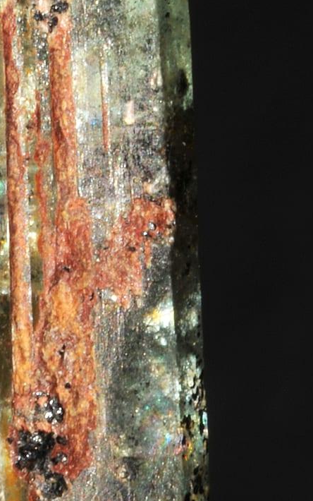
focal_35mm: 311
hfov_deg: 4.2
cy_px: -213
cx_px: 63
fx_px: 4243
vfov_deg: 6.7
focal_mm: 60
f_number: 40
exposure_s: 1/60
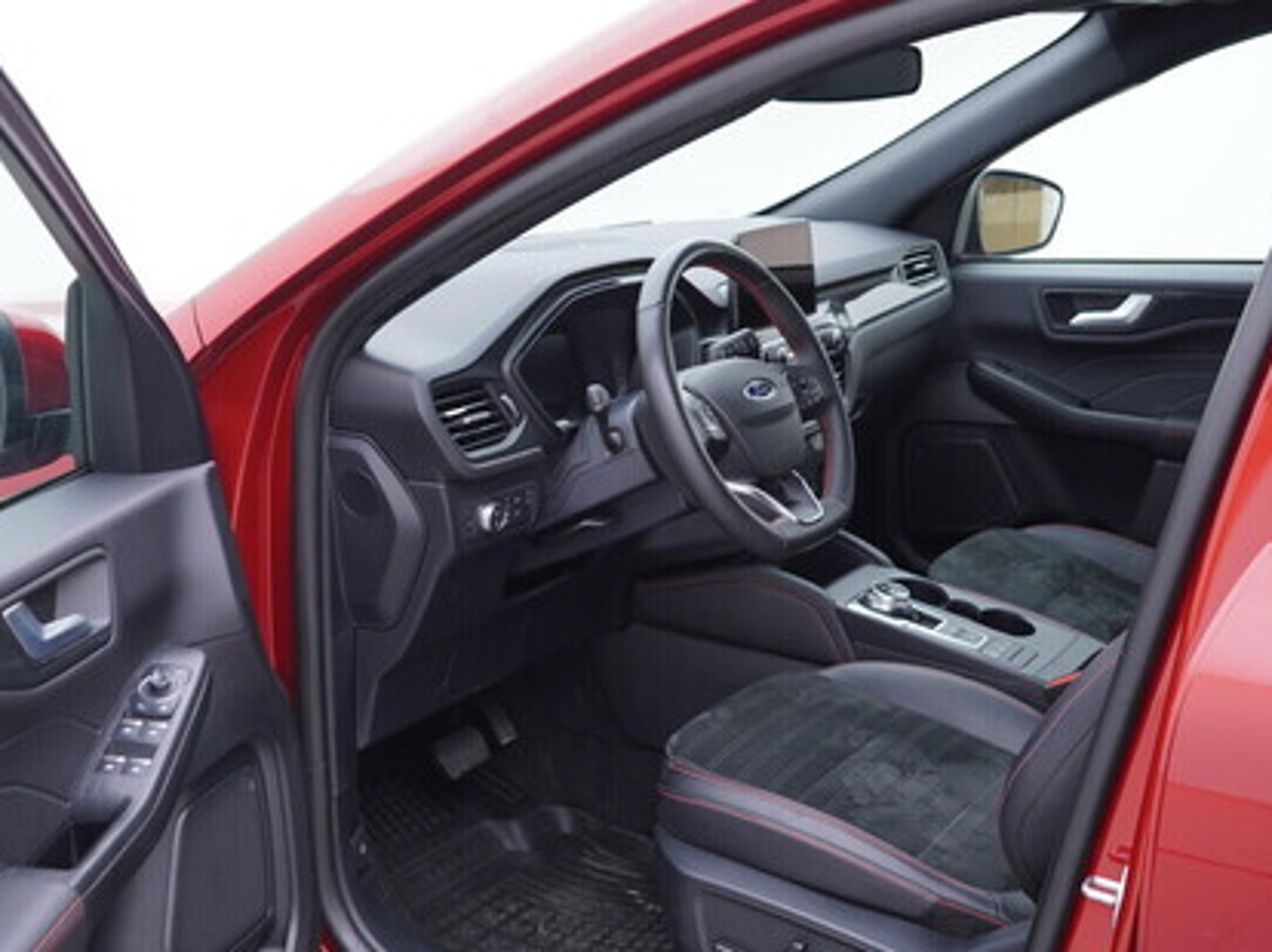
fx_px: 1689
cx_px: 535
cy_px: 533
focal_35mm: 46
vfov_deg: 31.5
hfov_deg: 41.1
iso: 160
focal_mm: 24
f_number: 2.8
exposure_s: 1/40
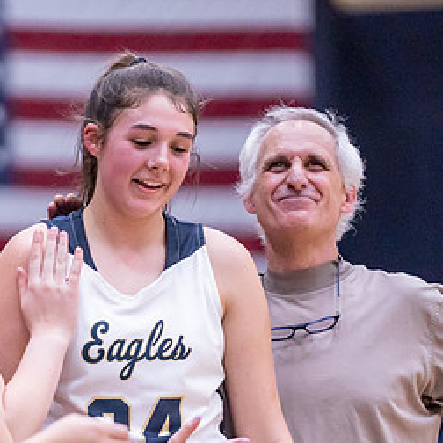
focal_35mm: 474
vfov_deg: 3.7
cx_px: 97
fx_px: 6863
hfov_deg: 3.7
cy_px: 359
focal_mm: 200
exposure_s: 1/1250
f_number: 2.8
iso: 2000
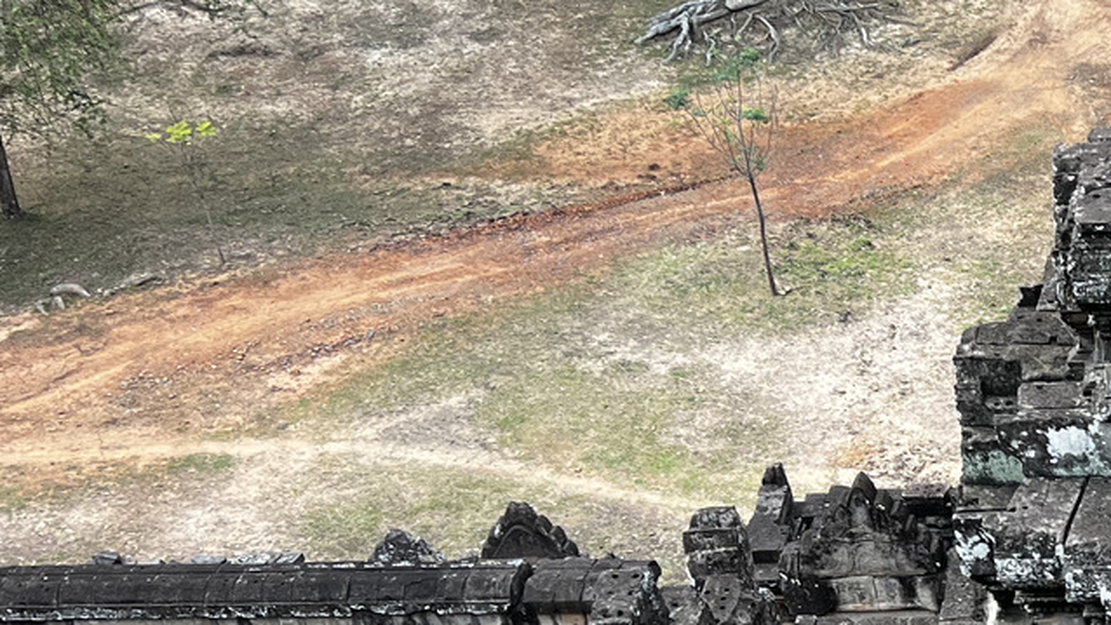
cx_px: 1299
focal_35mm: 71
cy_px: 707
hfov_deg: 26.7
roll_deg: +0.7
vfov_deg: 16.4
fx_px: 2092
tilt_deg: -39.2
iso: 50
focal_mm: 5.7
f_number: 1.5
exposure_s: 1/646
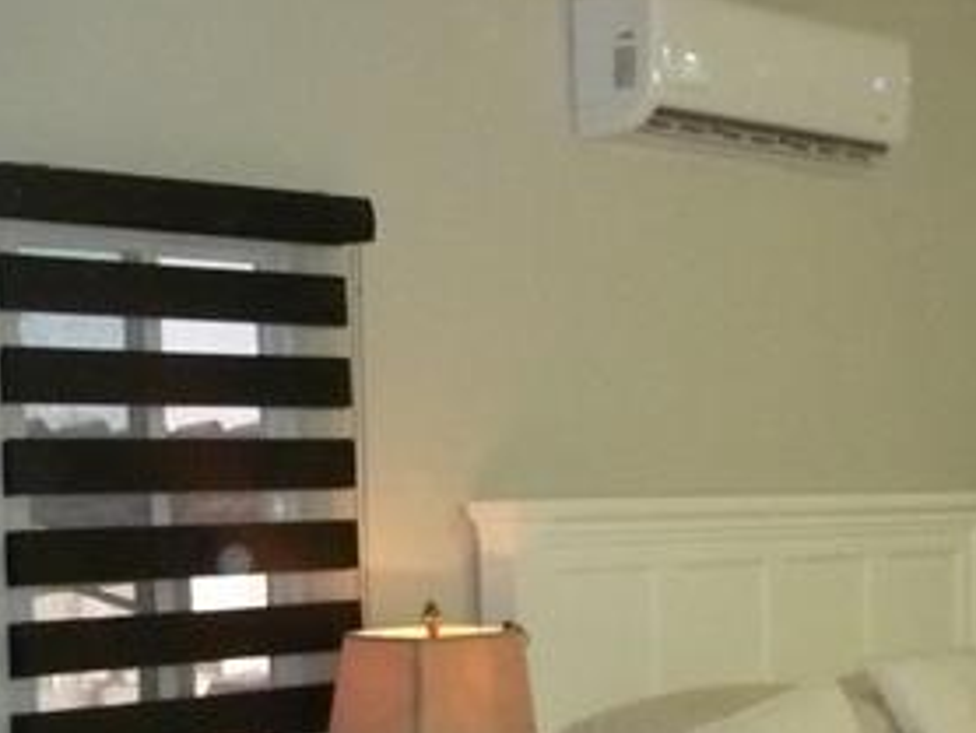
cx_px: 611
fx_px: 2596
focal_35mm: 92
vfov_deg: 15.8
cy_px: 751
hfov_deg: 21.2
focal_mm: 4.1
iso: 320
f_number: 3.3
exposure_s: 1/30
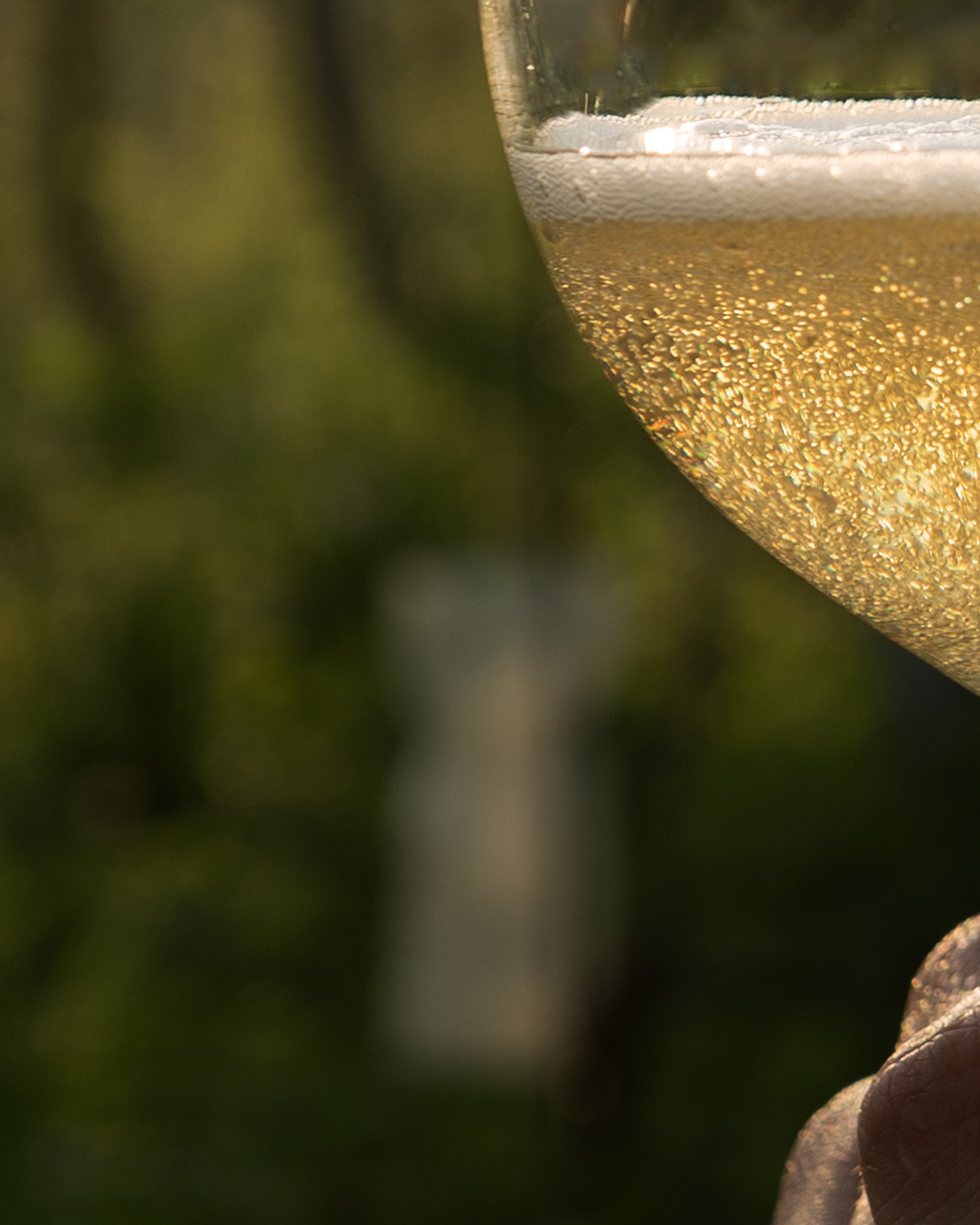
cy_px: 356
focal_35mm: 143
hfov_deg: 10.4
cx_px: 1478
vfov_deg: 13.4
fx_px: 5183
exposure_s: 1/250
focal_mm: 37
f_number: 5.6
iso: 100
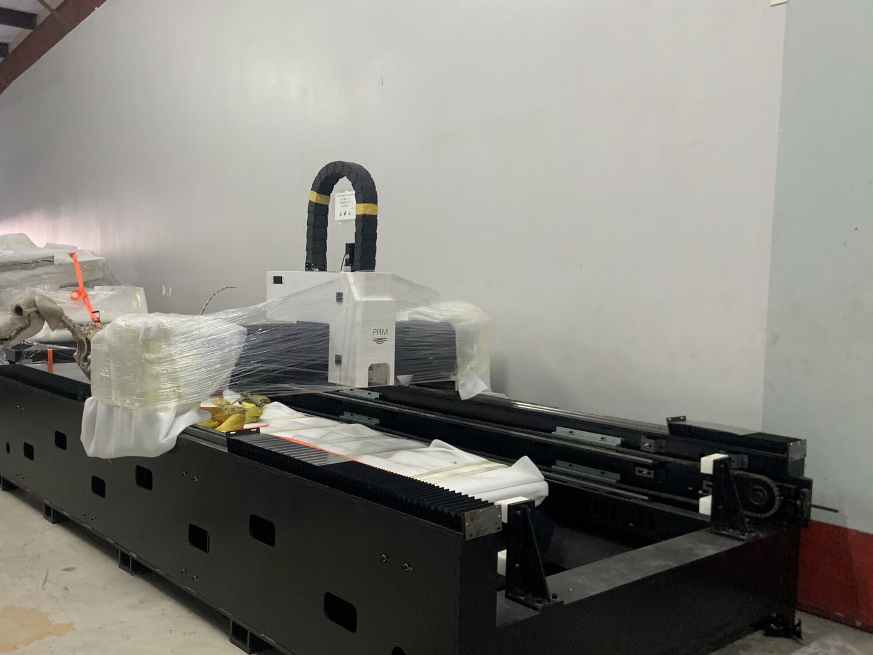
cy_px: 352
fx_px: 858
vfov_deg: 41.8
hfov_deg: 53.7
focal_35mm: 34
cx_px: 367
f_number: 1.8
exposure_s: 1/60
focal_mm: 4.25
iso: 250
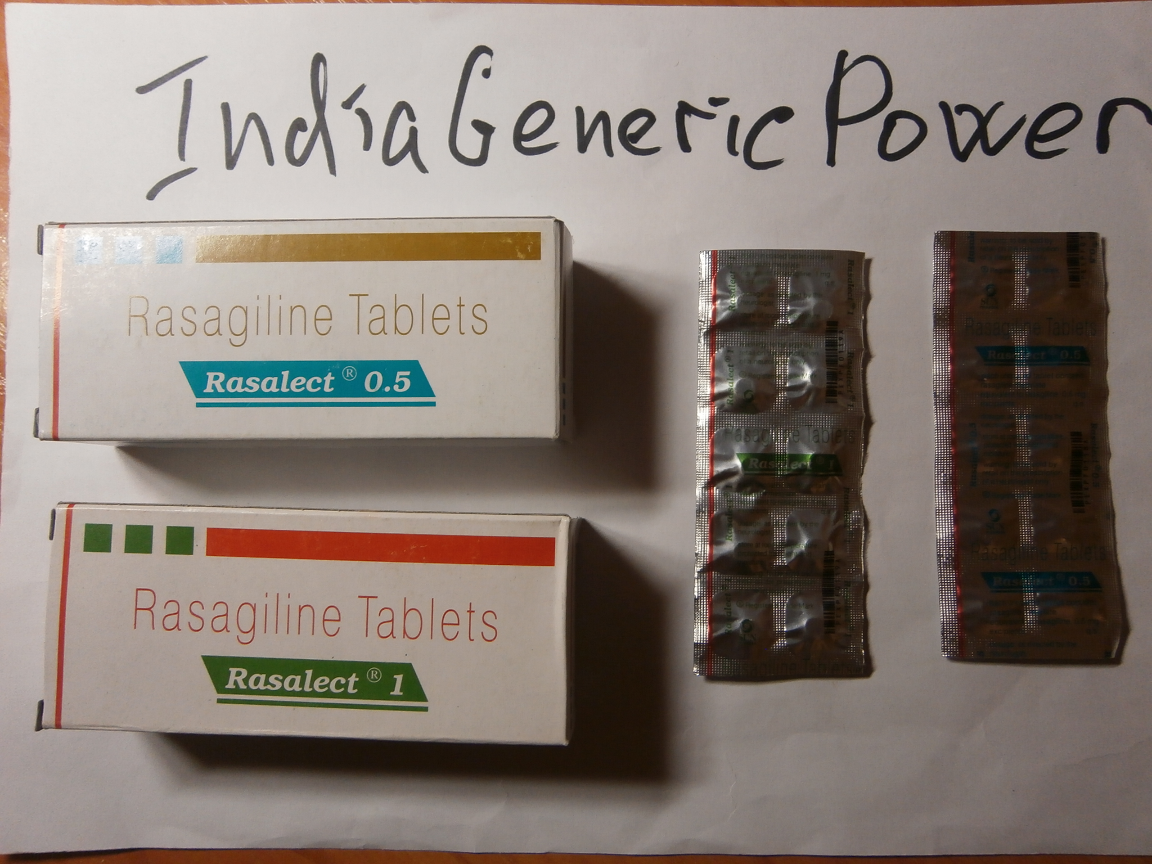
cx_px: 576
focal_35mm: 26
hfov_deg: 67.3
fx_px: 865
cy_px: 432
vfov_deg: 53.1
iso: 125
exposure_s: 1/30
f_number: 2.8
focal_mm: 4.7
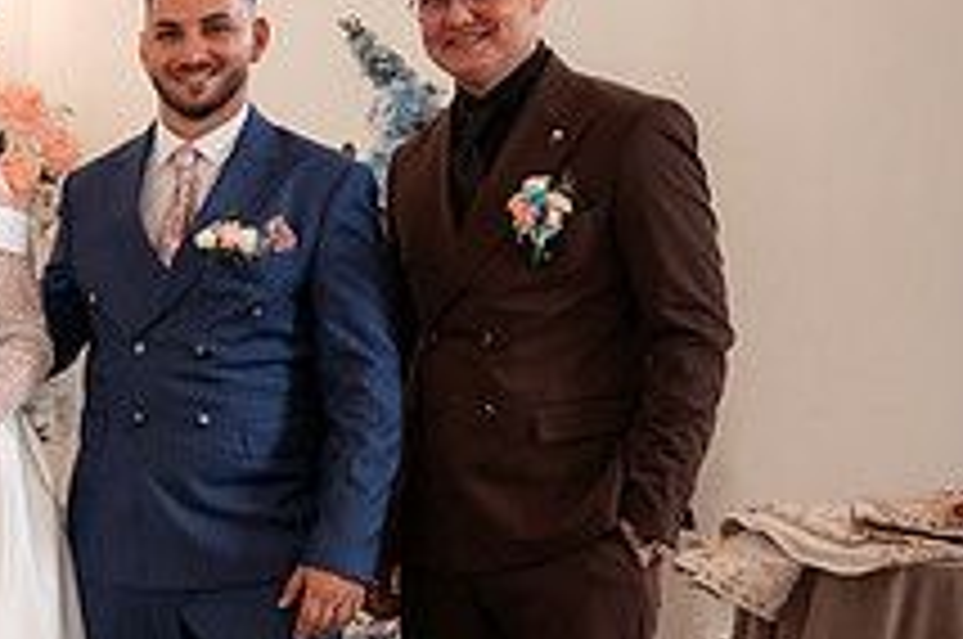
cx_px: -310
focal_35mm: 76
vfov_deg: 17.7
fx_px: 2030
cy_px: 540
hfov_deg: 23.4
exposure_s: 1/200
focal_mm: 28
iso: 1600
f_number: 3.5
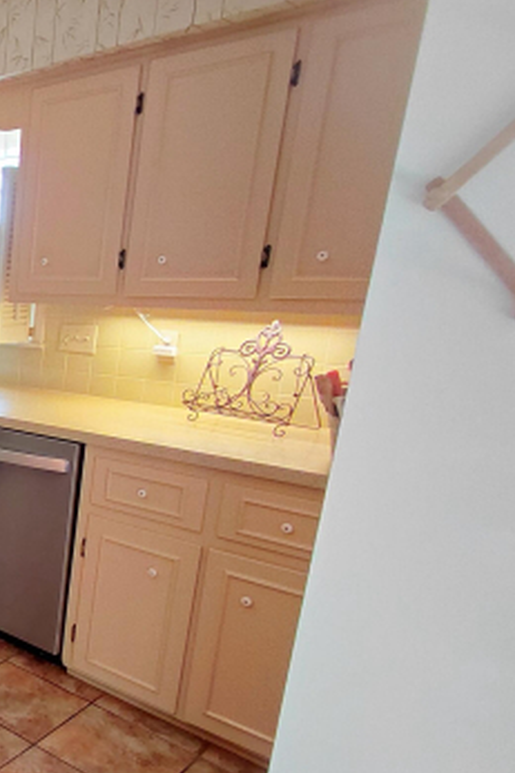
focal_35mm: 32
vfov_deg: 58.4
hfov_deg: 29.6
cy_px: 454
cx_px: -208
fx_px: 687
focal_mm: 1.64
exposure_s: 1/30
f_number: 2.2
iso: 250
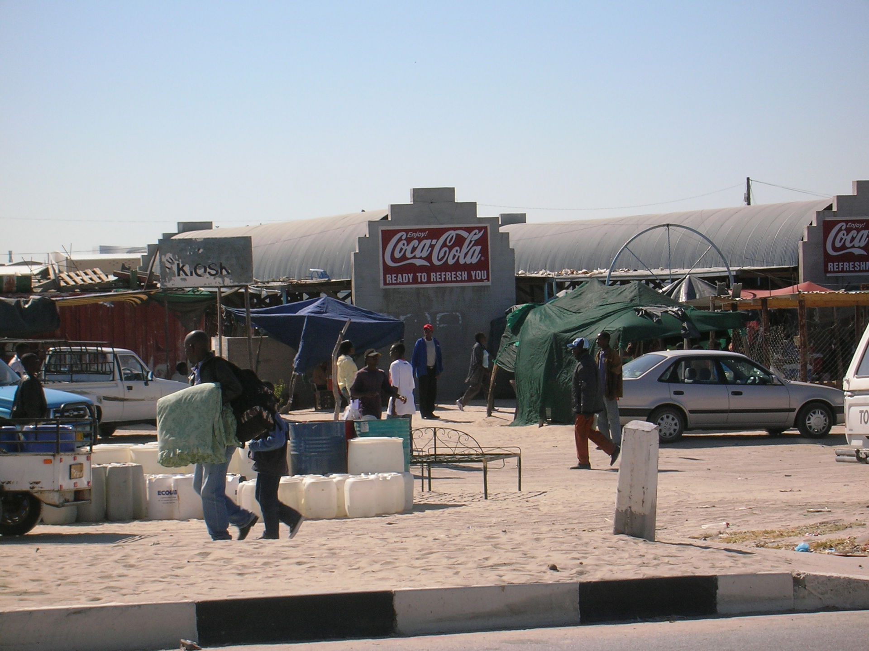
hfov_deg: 19.3
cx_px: 434
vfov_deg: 14.5
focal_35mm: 102
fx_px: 2559
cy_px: 326
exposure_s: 1/193
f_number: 8.2
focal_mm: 17.1
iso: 50
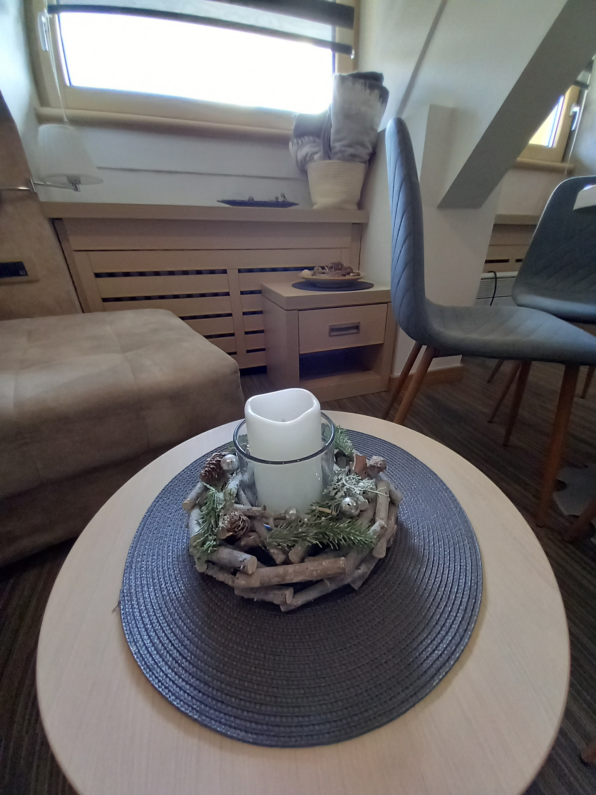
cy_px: 398
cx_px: 298
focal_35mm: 13
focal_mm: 1.13
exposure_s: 1/33
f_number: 2.2
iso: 200
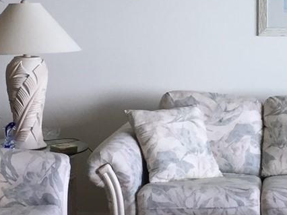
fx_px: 903
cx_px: 239
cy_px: 50
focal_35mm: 109
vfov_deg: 13.5
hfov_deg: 17.9
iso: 32
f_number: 2.2
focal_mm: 4.15
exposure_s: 1/30
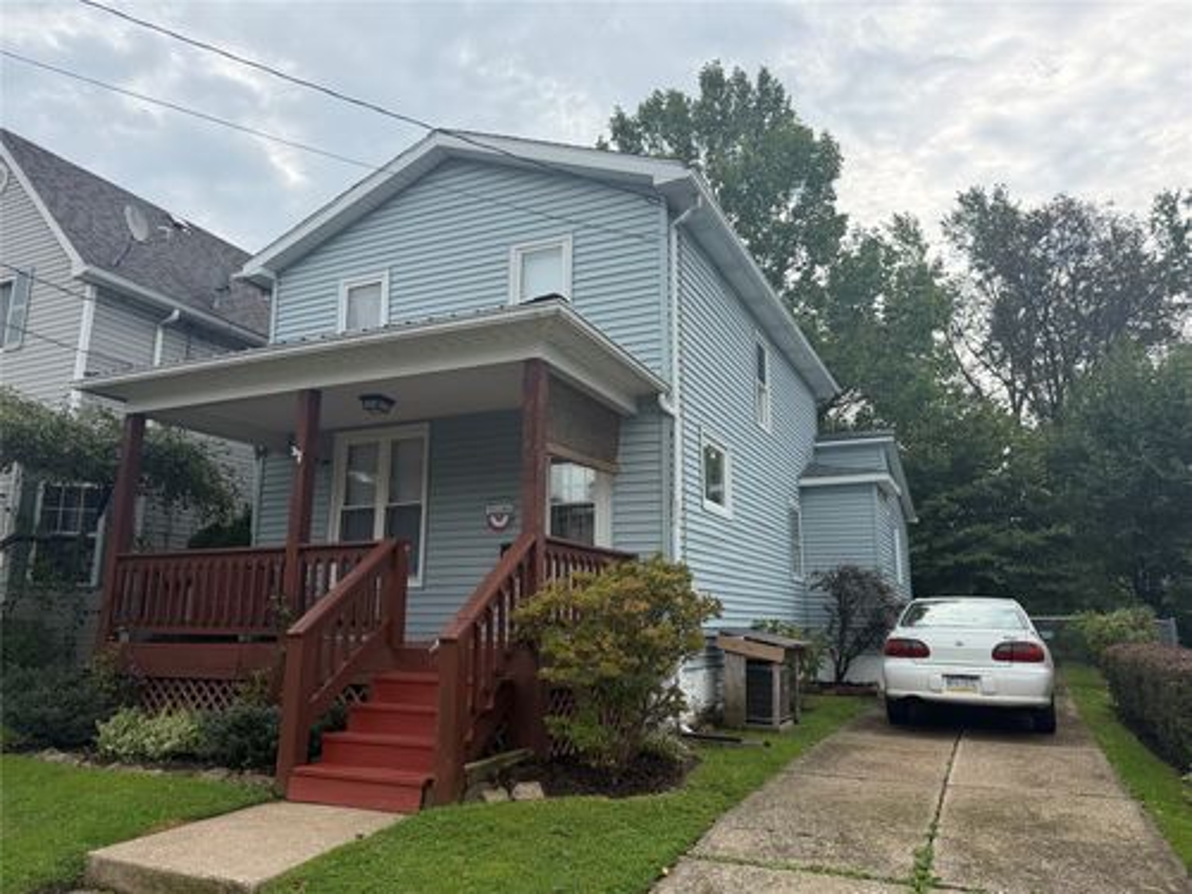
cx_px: 596
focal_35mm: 24
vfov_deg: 56.8
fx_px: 826
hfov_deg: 71.6
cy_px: 447
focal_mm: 6.76
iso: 100
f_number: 1.78
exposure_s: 1/4975
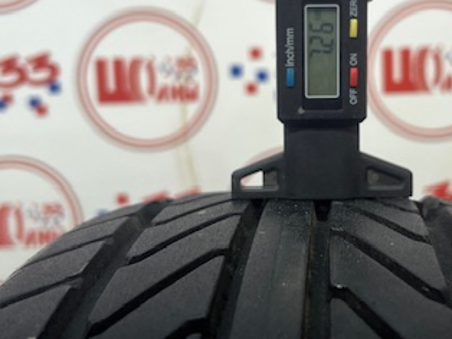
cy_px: 130
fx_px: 692
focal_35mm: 53
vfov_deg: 27.4
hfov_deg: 36.0
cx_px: 288
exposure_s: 1/100
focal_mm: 5.7
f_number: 1.5
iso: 40
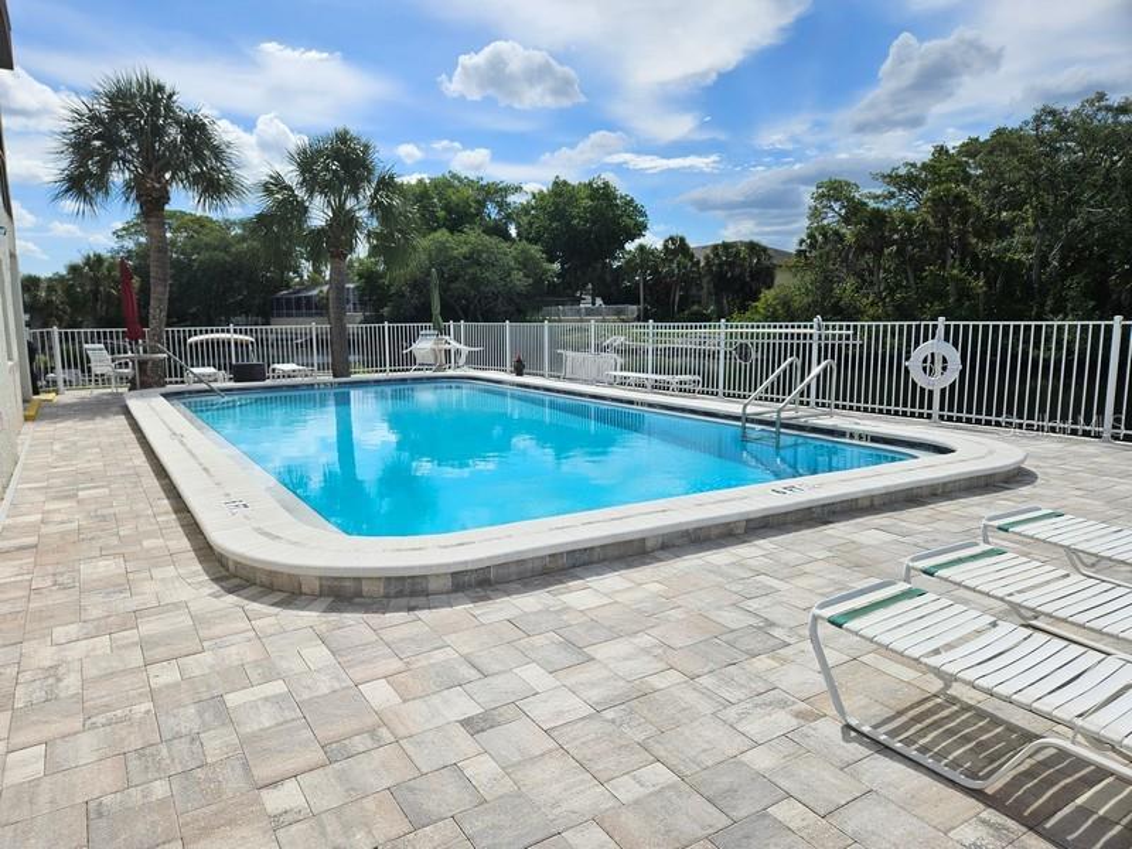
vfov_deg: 58.9
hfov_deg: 73.9
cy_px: 424
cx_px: 566
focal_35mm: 23
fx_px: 752
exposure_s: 1/4692
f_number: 1.8
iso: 25
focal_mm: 5.4
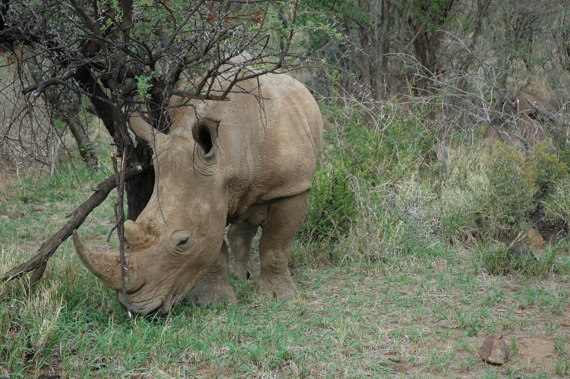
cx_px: 285
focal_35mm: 75
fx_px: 1186
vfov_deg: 18.1
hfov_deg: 27.0
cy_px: 190
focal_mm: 50
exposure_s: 1/100
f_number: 5
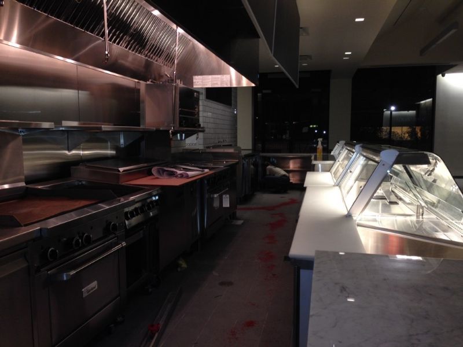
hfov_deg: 55.4
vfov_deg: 42.9
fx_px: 441
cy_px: 174
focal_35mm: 33
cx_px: 232
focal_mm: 4.12
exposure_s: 1/20
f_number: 2.4
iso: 80
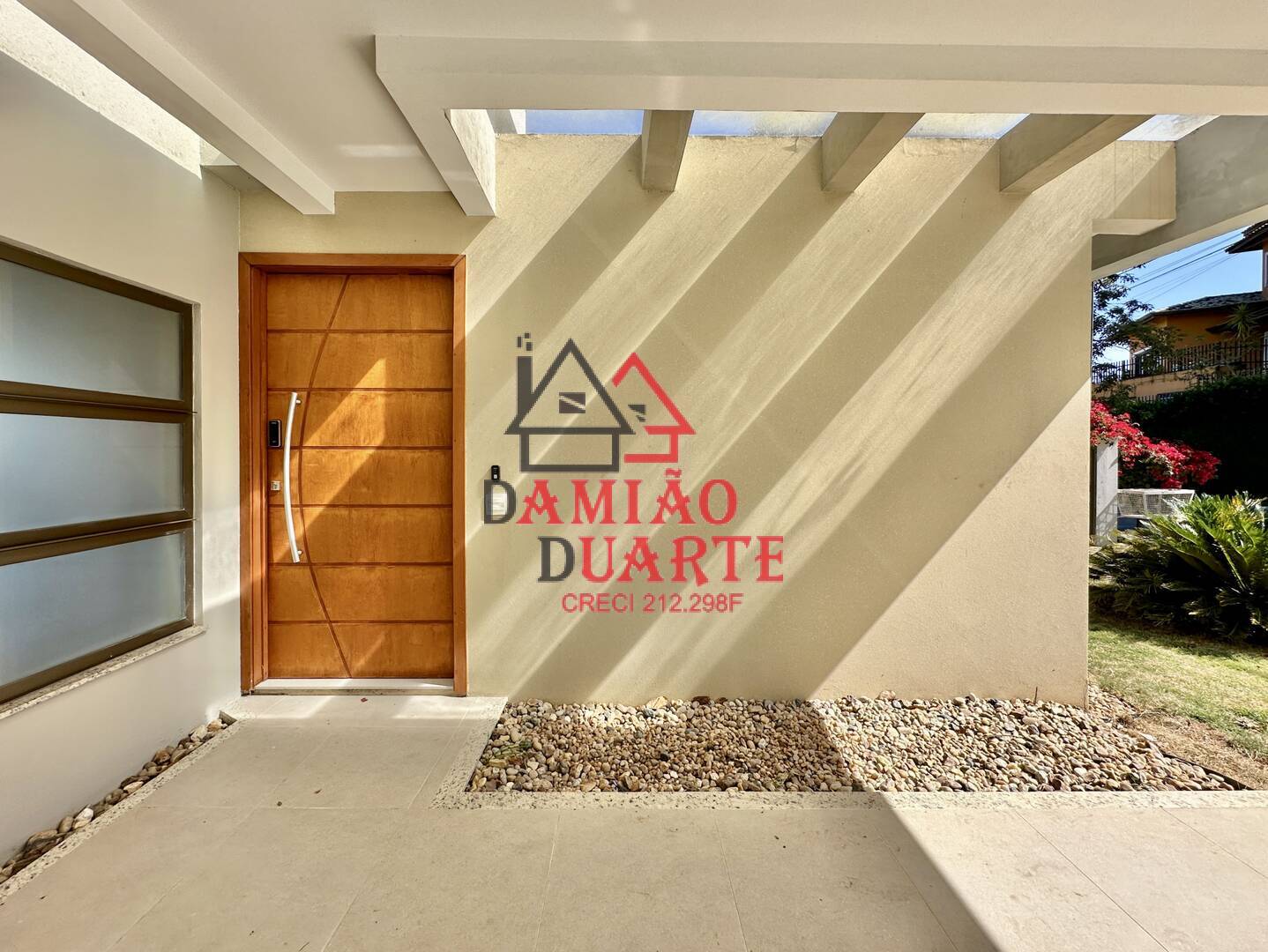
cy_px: 476
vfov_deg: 85.7
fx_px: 513
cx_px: 634
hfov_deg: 102.0
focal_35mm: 14
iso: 40
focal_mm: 2.22
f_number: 2.2
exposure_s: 1/774
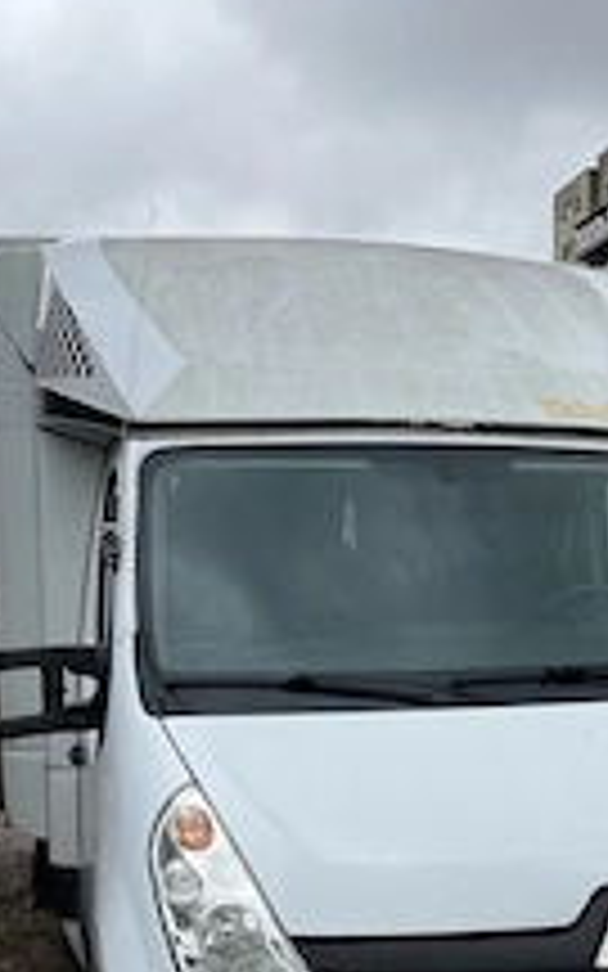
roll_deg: +0.1
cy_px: 621
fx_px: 1352
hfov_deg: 24.9
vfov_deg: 39.3
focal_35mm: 51
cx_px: 495
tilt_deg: +0.4
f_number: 1.6
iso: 50
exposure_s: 1/649
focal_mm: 5.1
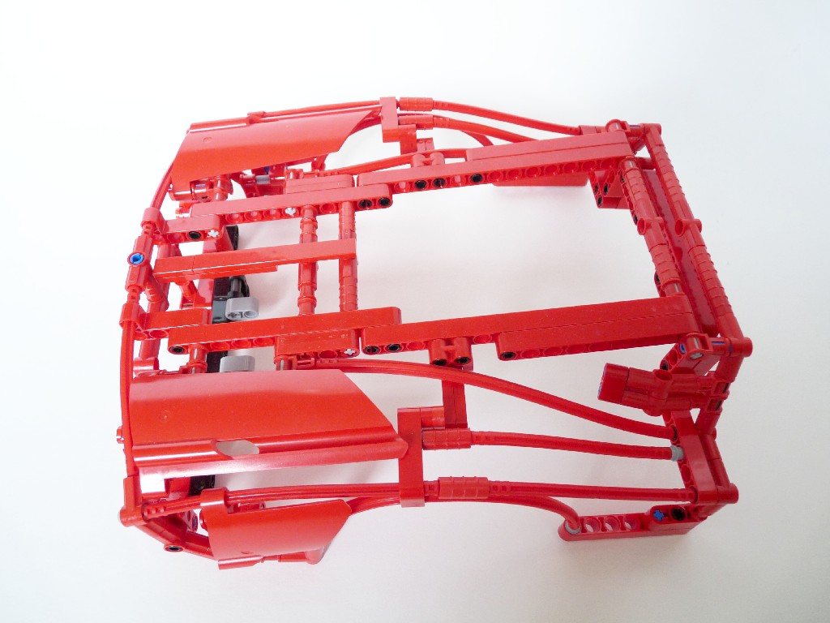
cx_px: 415
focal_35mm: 27
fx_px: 647
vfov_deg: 51.4
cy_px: 312
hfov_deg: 65.3
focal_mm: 4.8
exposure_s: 1/30
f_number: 2.8
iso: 160
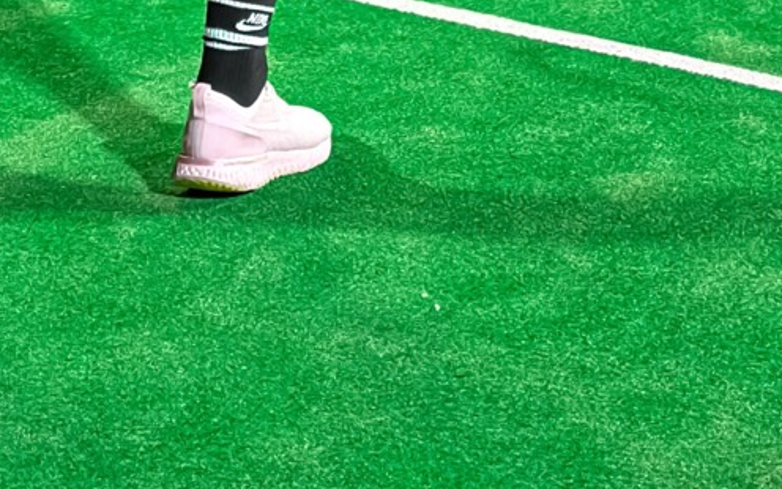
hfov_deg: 12.7
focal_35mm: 164
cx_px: 213
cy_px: -718
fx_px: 3495
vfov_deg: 7.4
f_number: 1.8
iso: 160
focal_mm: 6.86
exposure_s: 1/60
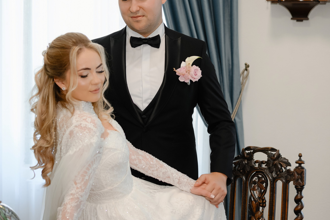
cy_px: 77
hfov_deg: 26.6
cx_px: 165
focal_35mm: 76
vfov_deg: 17.9
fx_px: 697
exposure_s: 1/250
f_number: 2.8
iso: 1000
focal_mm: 50
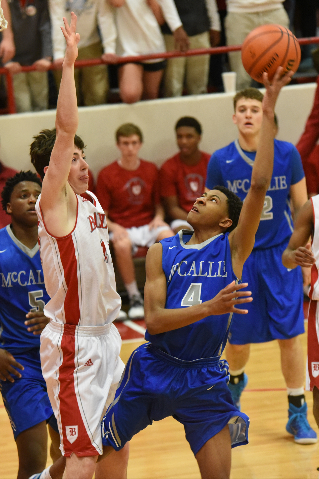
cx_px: 160
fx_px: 2126
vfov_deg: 12.8
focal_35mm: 160
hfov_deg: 8.6
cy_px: 240
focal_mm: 160
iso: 6400
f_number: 4
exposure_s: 1/500
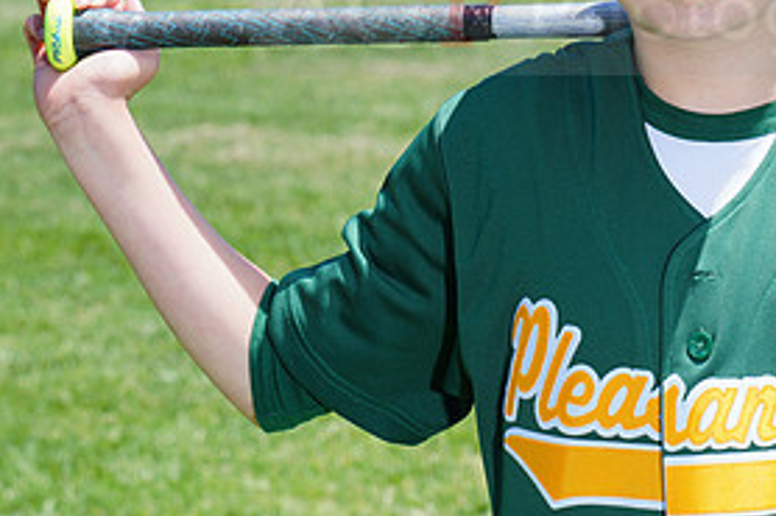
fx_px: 6161
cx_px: 717
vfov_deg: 4.8
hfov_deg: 7.2
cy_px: -7
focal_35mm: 286
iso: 200
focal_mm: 137
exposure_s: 1/200
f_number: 11
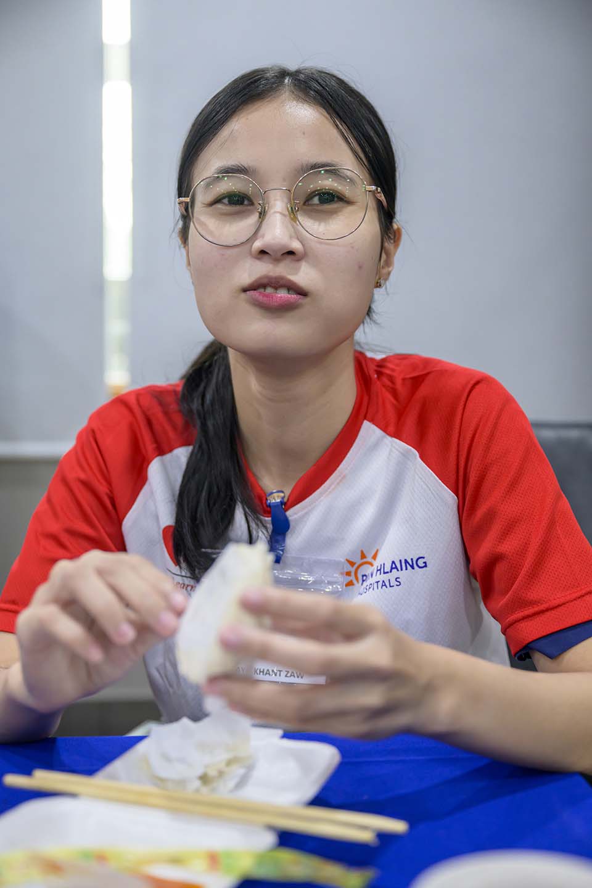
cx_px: 296
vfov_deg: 41.1
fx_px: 1184
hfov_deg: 28.1
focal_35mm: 48
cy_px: 444
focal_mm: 48
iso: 1400
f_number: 3.2
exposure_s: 1/250
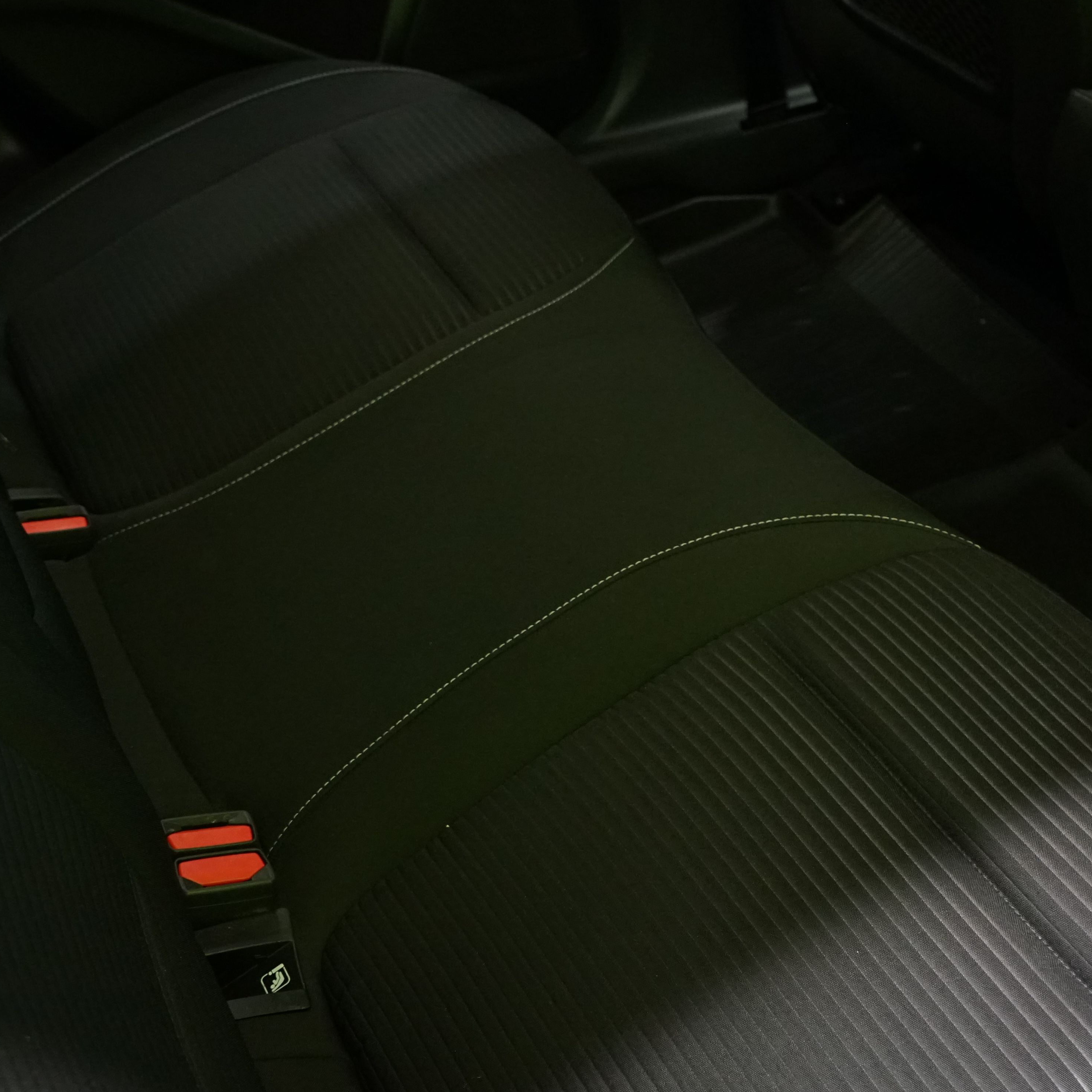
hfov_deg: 33.5
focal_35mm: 50
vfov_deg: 34.0
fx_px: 1785
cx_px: 790
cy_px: 534
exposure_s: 1/20
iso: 3200
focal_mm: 29
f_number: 5
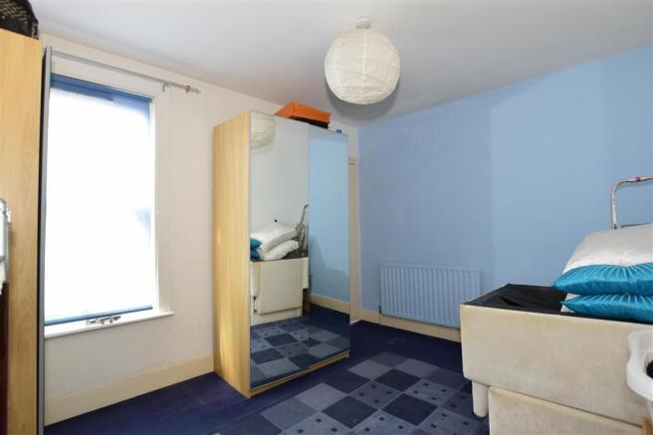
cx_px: 326
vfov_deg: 77.3
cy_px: 218
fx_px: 272
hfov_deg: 100.4
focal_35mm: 15
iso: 400
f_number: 5.6
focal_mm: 10
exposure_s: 1/15
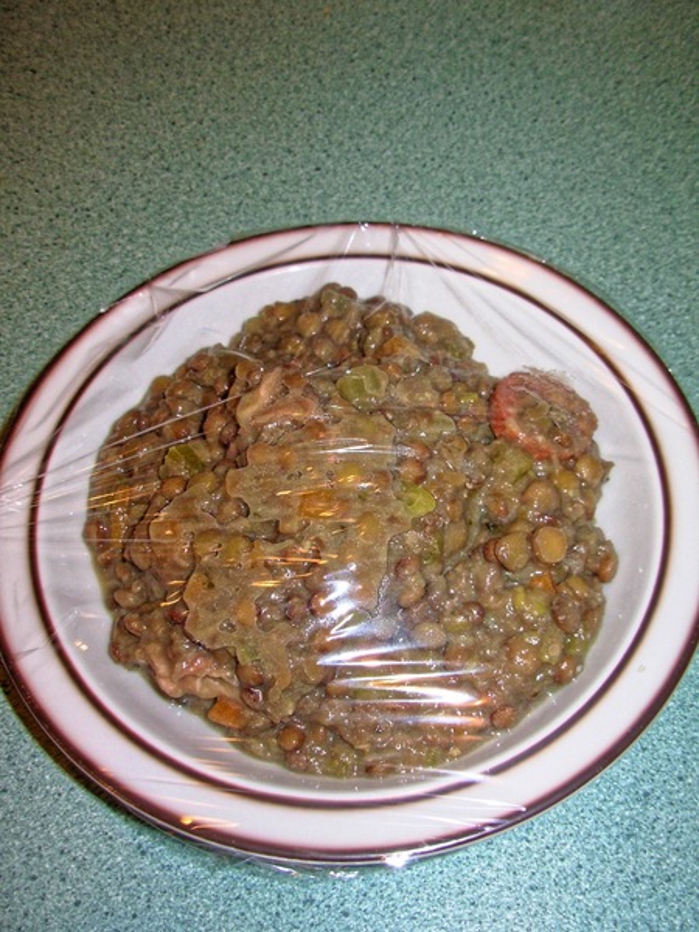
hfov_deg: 37.7
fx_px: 1023
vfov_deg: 49.0
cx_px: 350
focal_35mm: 38
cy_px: 466
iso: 50
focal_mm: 6.3
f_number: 2.9
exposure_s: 1/32
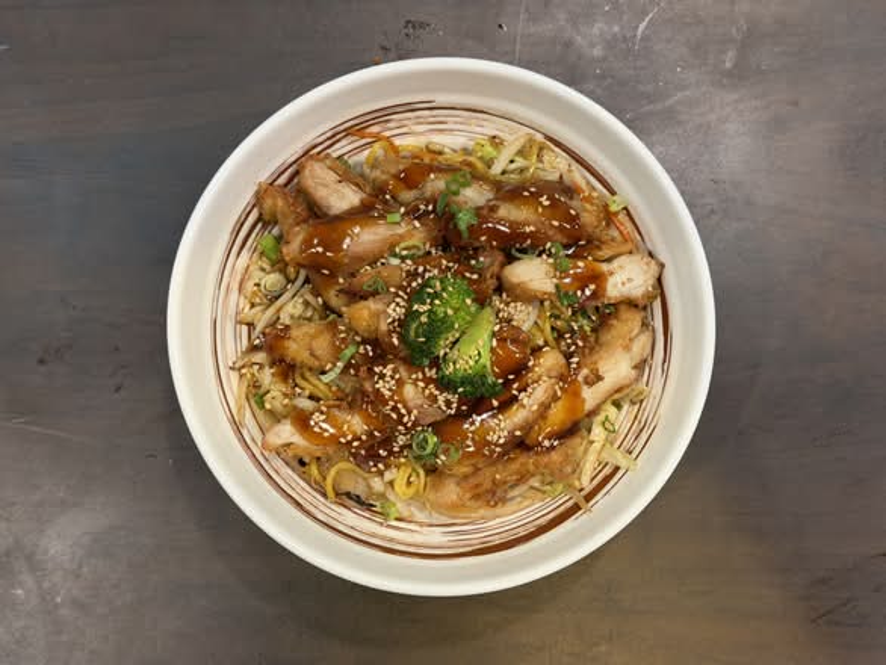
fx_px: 1229
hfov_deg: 39.6
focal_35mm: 48
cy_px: 332
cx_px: 443
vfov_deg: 30.3
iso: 200
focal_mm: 6.76
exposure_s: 1/60
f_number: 1.78
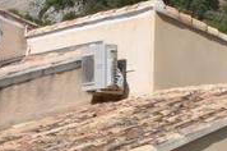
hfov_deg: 14.2
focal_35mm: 137
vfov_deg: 9.9
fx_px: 862
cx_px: 326
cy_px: -15
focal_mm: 18
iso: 200
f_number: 13
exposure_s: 1/160
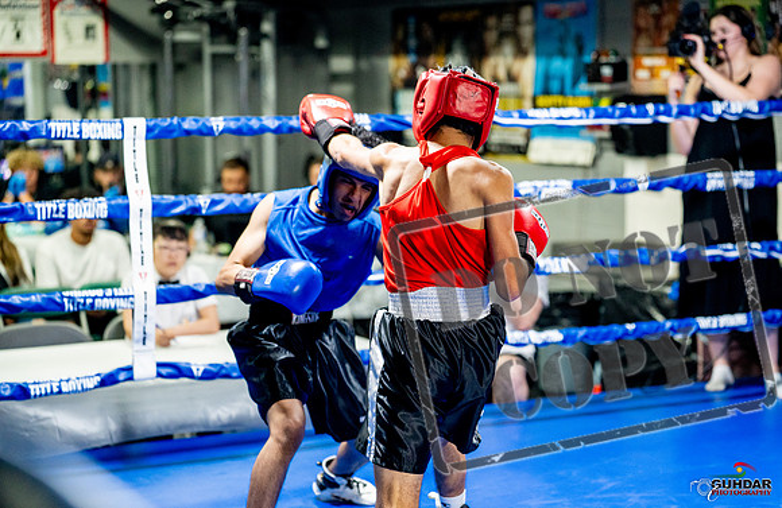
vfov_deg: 16.9
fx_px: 1712
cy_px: 291
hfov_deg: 25.7
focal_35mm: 79
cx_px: 437
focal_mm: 70
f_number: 2
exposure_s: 1/800
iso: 4000
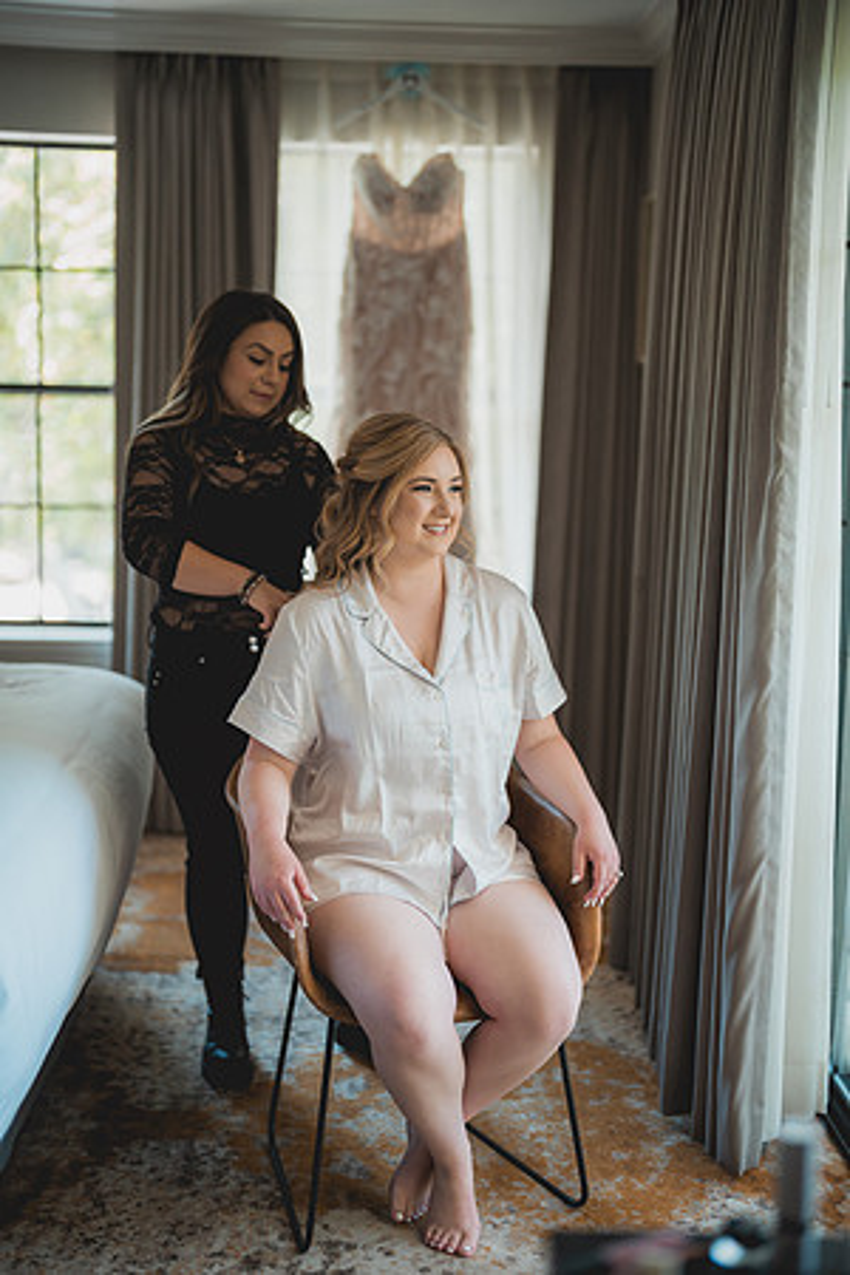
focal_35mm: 50
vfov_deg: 39.6
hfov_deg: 27.0
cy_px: 638
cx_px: 425
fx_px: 1771
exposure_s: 1/500
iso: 400
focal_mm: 50
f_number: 1.2
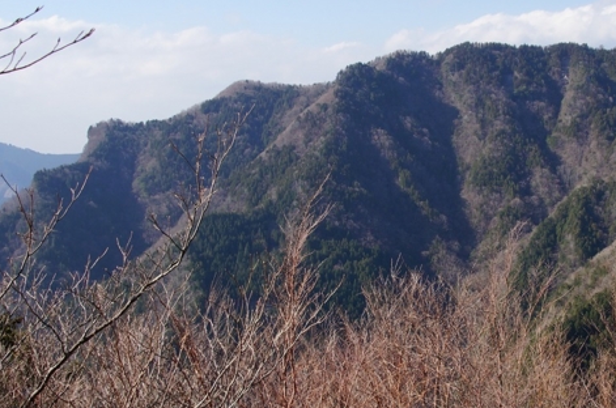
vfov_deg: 24.1
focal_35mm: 56
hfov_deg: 35.4
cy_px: 229
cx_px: 411
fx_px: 956
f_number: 11
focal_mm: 22
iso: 100
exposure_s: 1/100
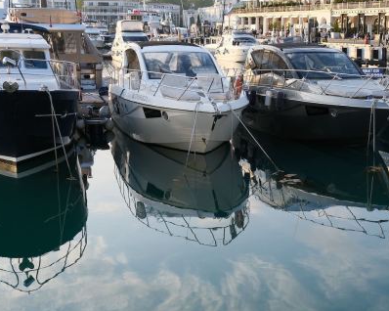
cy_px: 247
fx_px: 759
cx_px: 300
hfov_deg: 28.2
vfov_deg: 22.8
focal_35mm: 66
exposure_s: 1/340
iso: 320
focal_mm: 23
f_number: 5
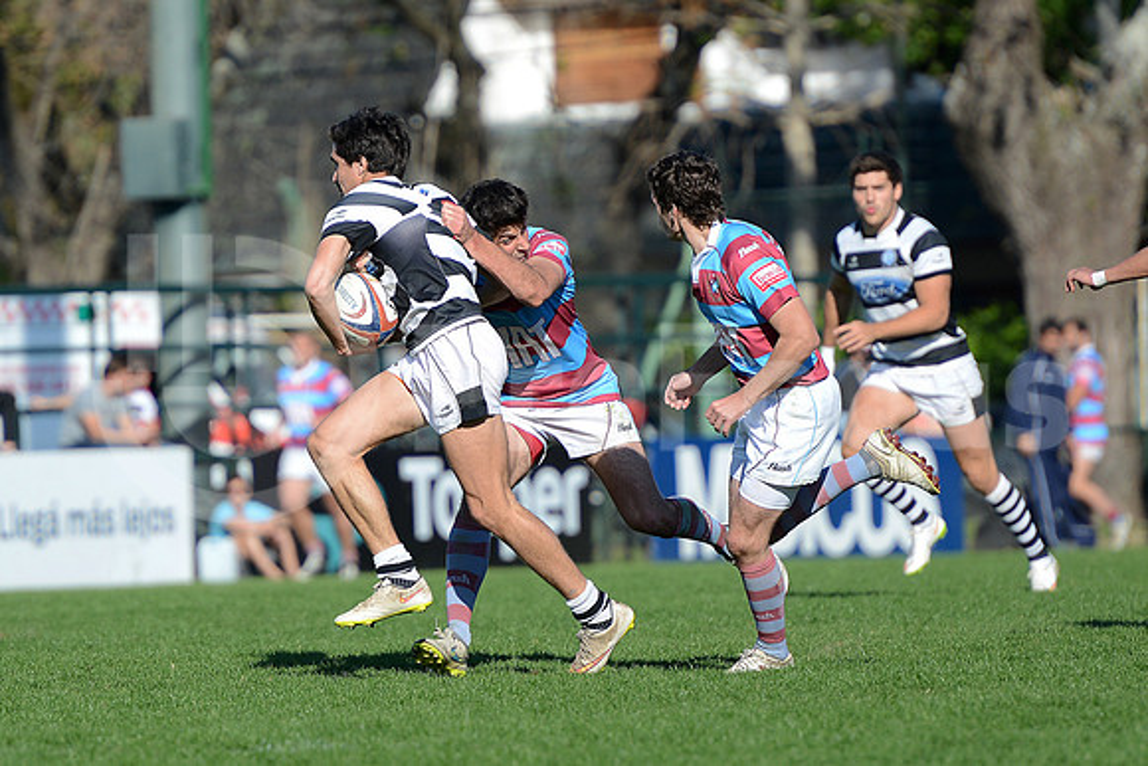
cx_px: 574
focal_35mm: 280
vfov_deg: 4.9
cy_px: 383
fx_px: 8931
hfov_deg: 7.4
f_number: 4
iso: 320
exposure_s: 1/2000
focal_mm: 280
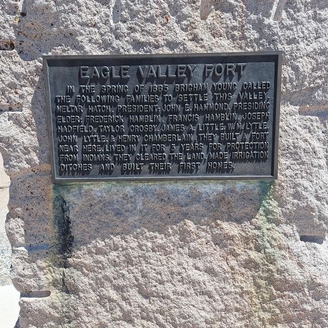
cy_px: 160
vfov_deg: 57.3
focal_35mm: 28
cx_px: 159
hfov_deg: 57.3
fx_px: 300
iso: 40
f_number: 1.8
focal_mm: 5.54
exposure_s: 1/2421
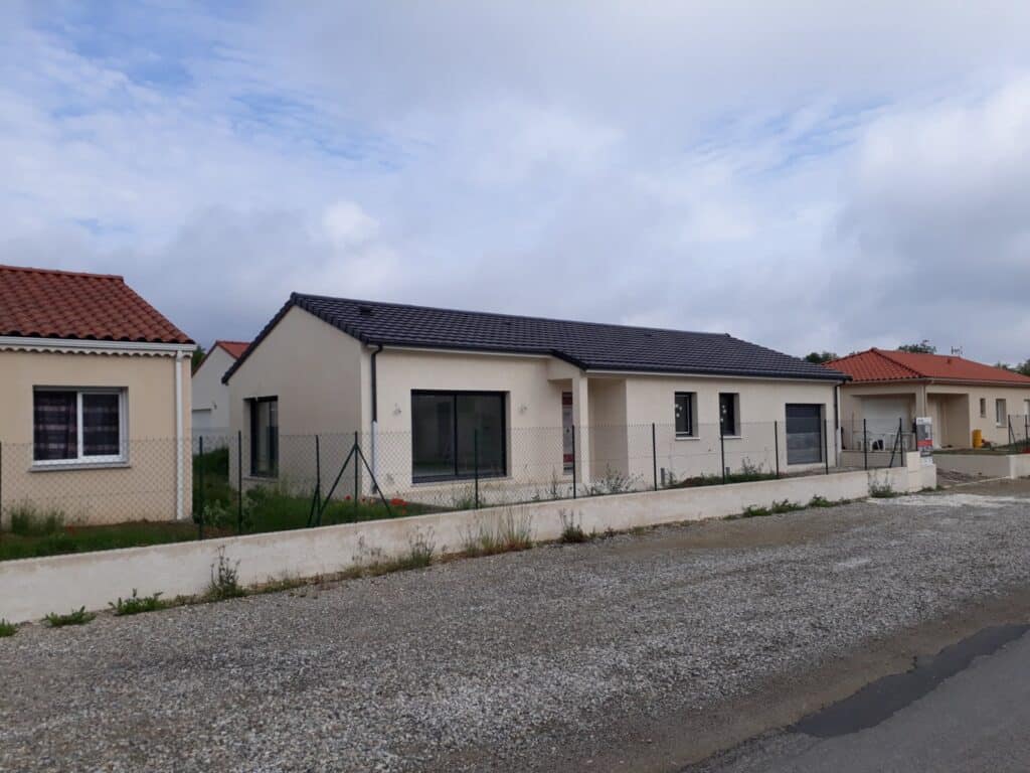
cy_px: 386
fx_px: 803
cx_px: 515
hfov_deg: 65.3
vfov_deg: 51.4
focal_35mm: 27
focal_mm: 3.6
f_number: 1.9
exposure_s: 1/1855
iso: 40
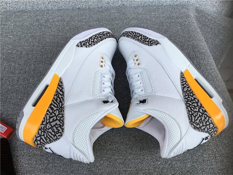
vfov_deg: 45.4
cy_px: 88
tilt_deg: -56.5
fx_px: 209
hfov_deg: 58.4
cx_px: 116
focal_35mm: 31
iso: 25
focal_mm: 3.3
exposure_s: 1/356
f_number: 2.4
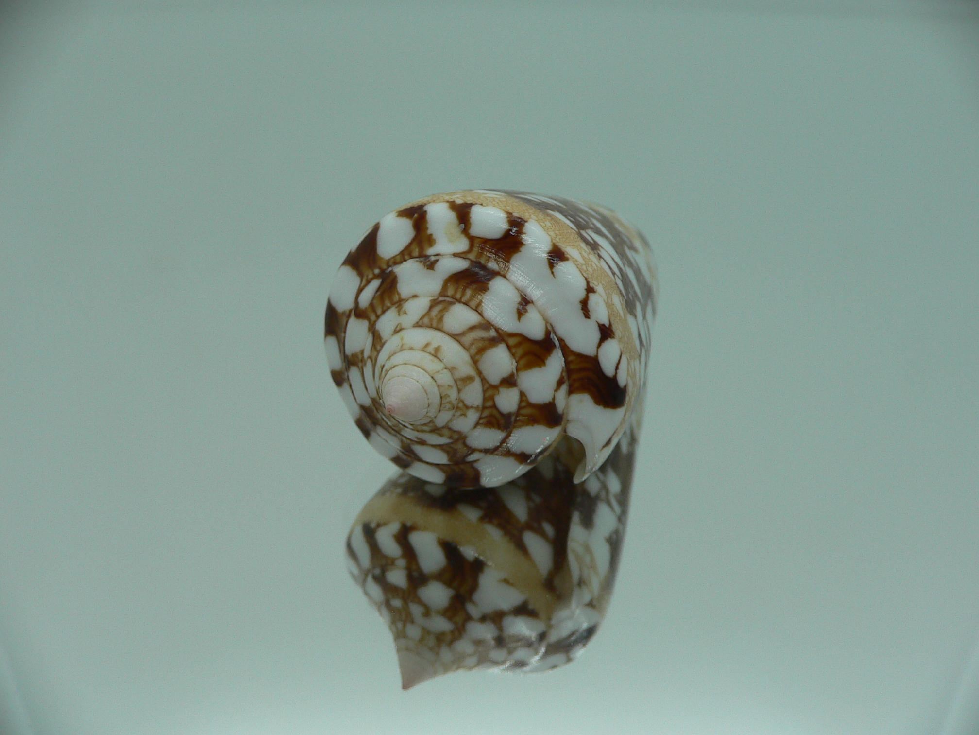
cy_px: 368
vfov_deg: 40.7
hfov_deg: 52.6
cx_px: 490
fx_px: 990
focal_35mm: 35
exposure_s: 1/60
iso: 80
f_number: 2.8
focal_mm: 4.6
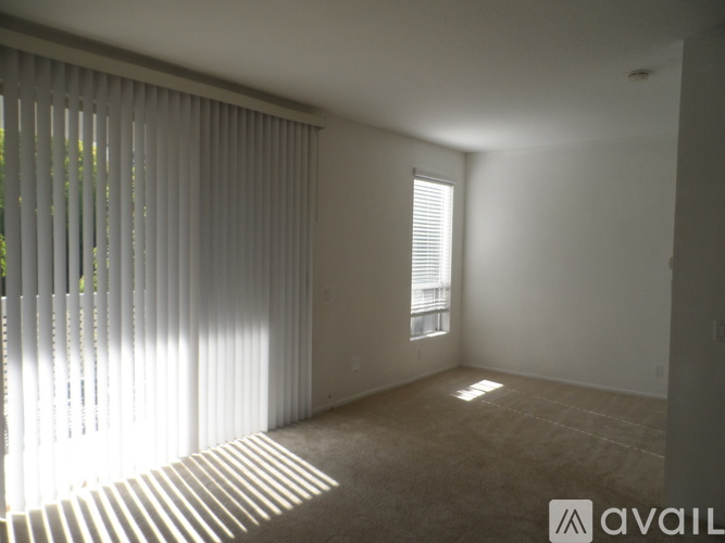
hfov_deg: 71.6
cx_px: 362
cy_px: 272
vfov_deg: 56.8
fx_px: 503
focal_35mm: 24
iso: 80
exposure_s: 1/250
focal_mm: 4
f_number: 3.2
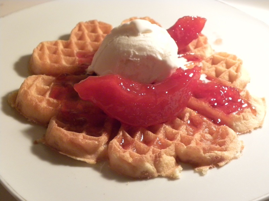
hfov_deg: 36.8
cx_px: 134
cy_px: 100
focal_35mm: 52
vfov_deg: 28.0
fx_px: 404
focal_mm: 9.2
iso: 400
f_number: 3.5
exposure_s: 1/30.7
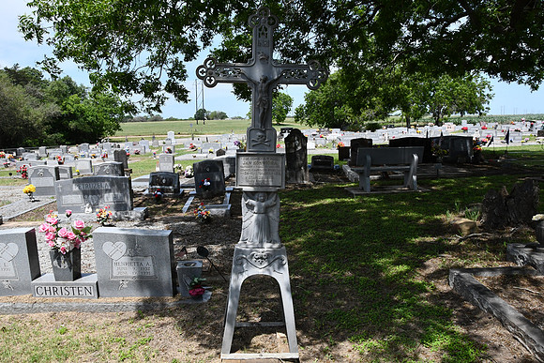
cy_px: 182
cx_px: 272
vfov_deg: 48.0
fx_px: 408
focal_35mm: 27
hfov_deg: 67.4
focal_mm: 18
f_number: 16
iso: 1600
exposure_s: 1/1000
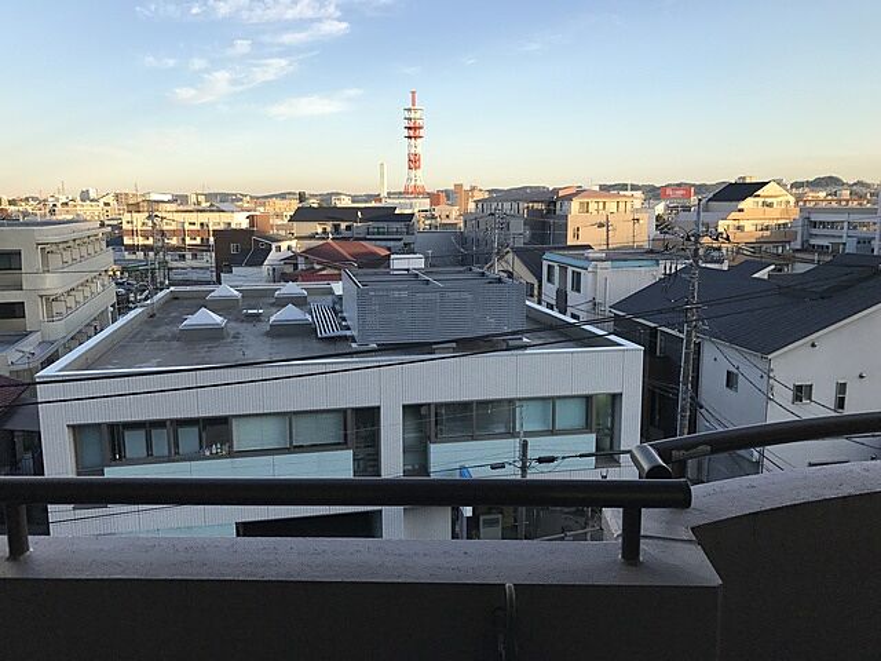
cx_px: 440
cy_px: 330
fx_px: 713
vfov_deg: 49.7
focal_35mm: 28
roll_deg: +0.8
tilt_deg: -8.7
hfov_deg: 63.4
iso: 20
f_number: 1.8
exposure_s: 1/679
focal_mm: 3.99
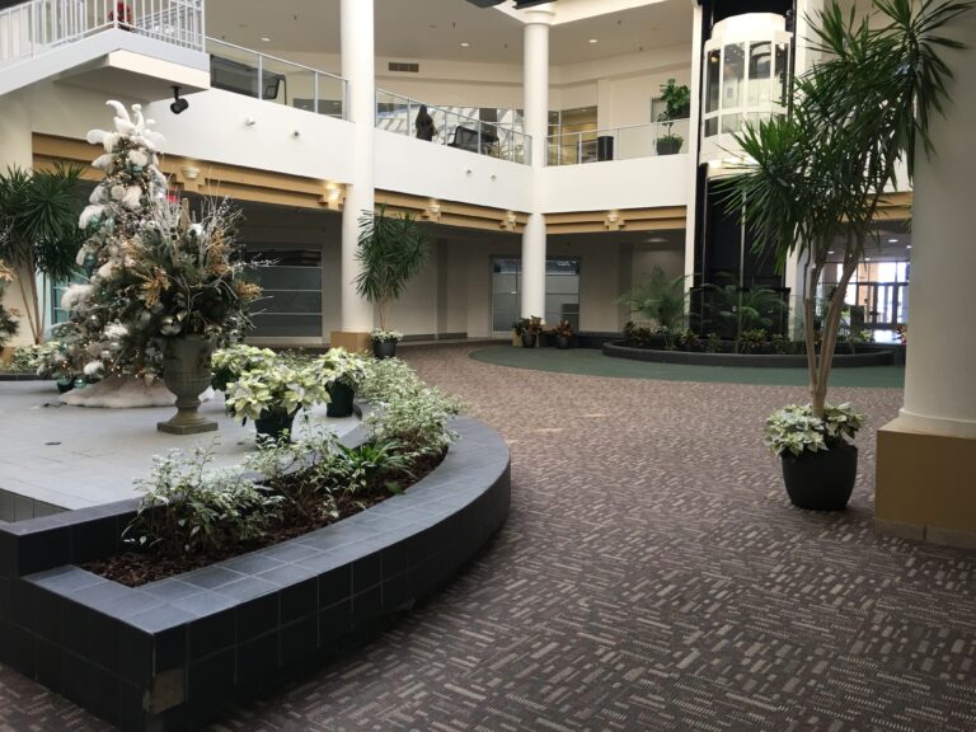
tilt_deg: -4.0
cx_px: 488
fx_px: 818
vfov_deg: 48.2
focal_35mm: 29
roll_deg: -1.4
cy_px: 366
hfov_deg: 61.7
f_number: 2.2
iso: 25
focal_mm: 4.15
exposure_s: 1/30
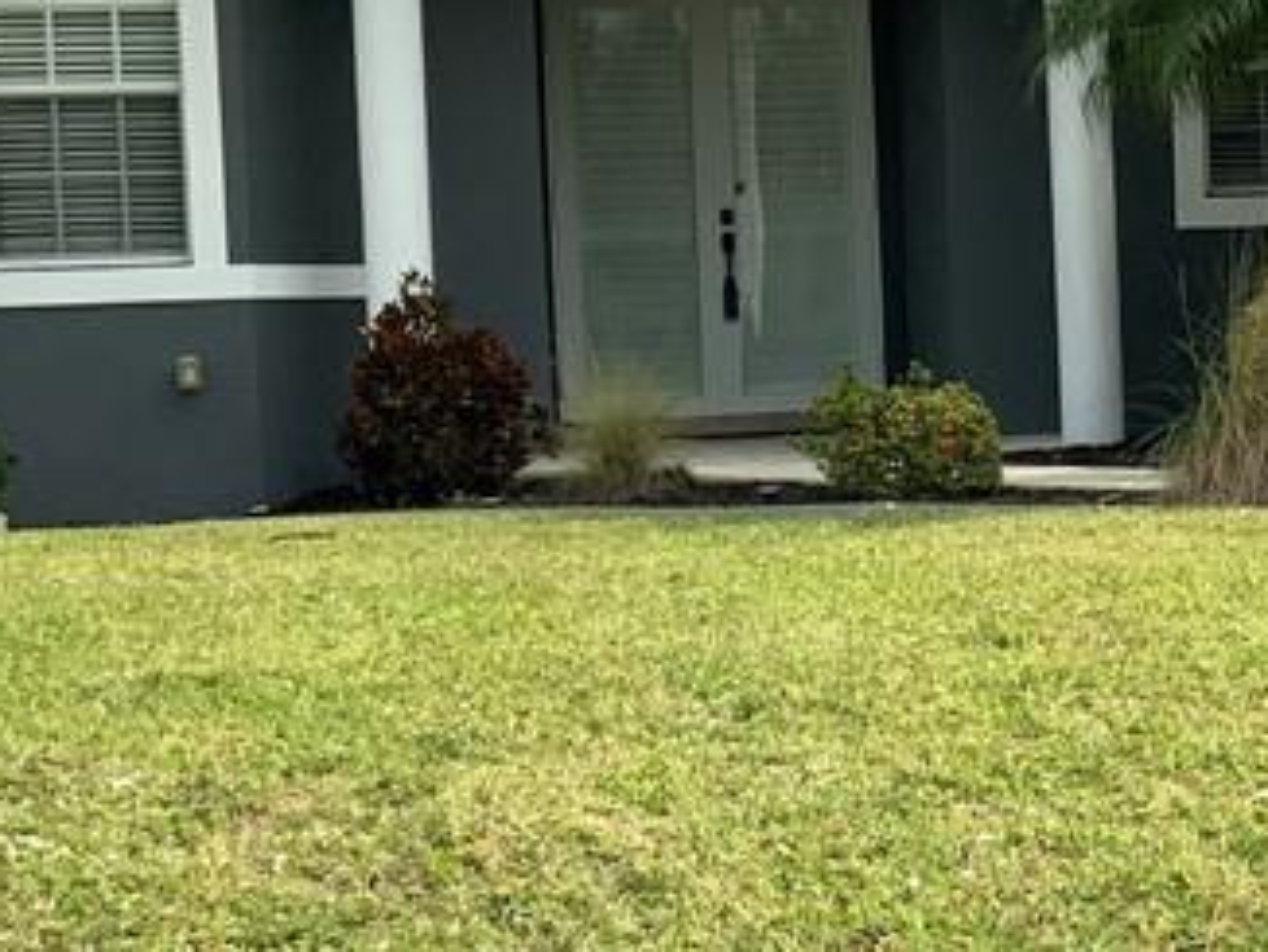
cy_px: 396
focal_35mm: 91
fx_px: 3336
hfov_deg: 21.1
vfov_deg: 16.2
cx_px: 1097
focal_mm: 3
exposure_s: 1/2058
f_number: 1.8
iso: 16
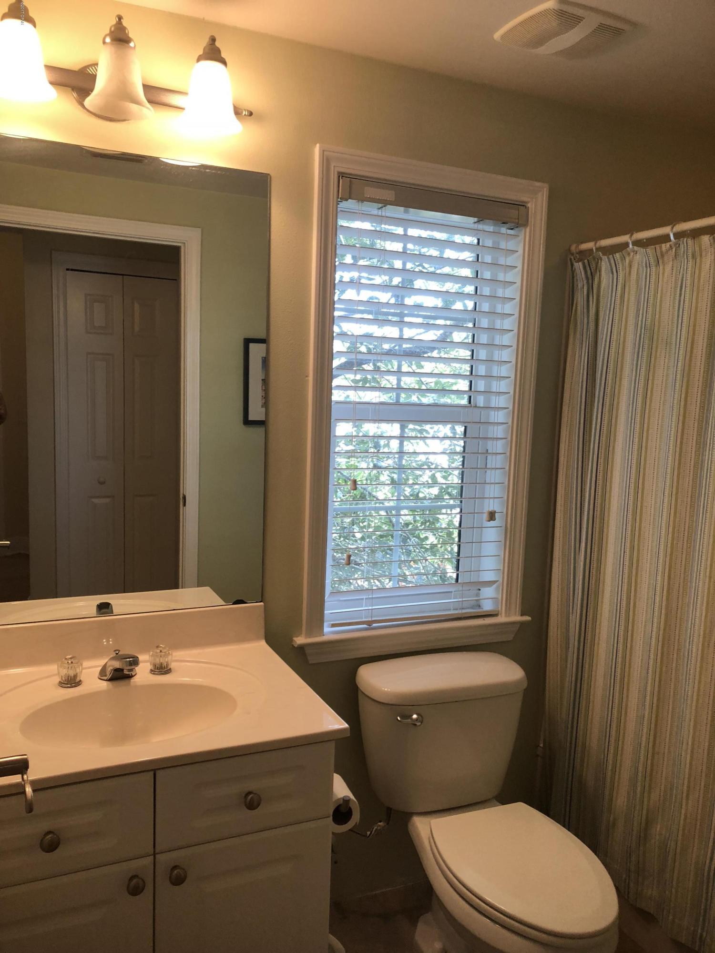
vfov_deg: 61.7
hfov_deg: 48.2
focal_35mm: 29
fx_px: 799
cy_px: 476
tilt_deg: -5.9
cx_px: 358
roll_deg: -0.2
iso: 25
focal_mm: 3.99
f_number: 1.8
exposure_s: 1/30
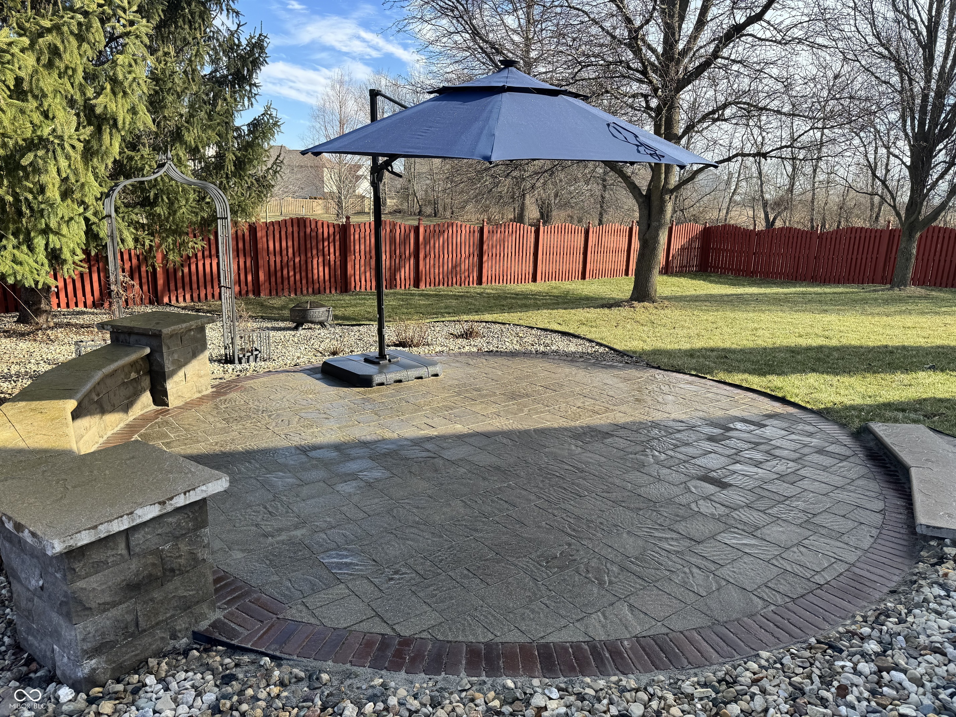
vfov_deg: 56.8
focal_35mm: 24
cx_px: 478
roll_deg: -1.2
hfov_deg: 71.6
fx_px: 663
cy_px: 358
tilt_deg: -14.6
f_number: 1.78
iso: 80
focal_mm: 6.76
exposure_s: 1/1131
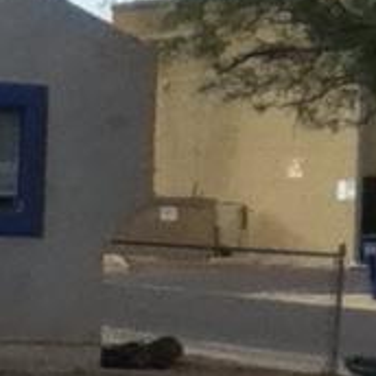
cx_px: -39
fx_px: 1942
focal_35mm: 158
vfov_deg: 11.1
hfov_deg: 10.9
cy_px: 195
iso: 80
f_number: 2.4
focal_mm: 3.85
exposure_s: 1/344
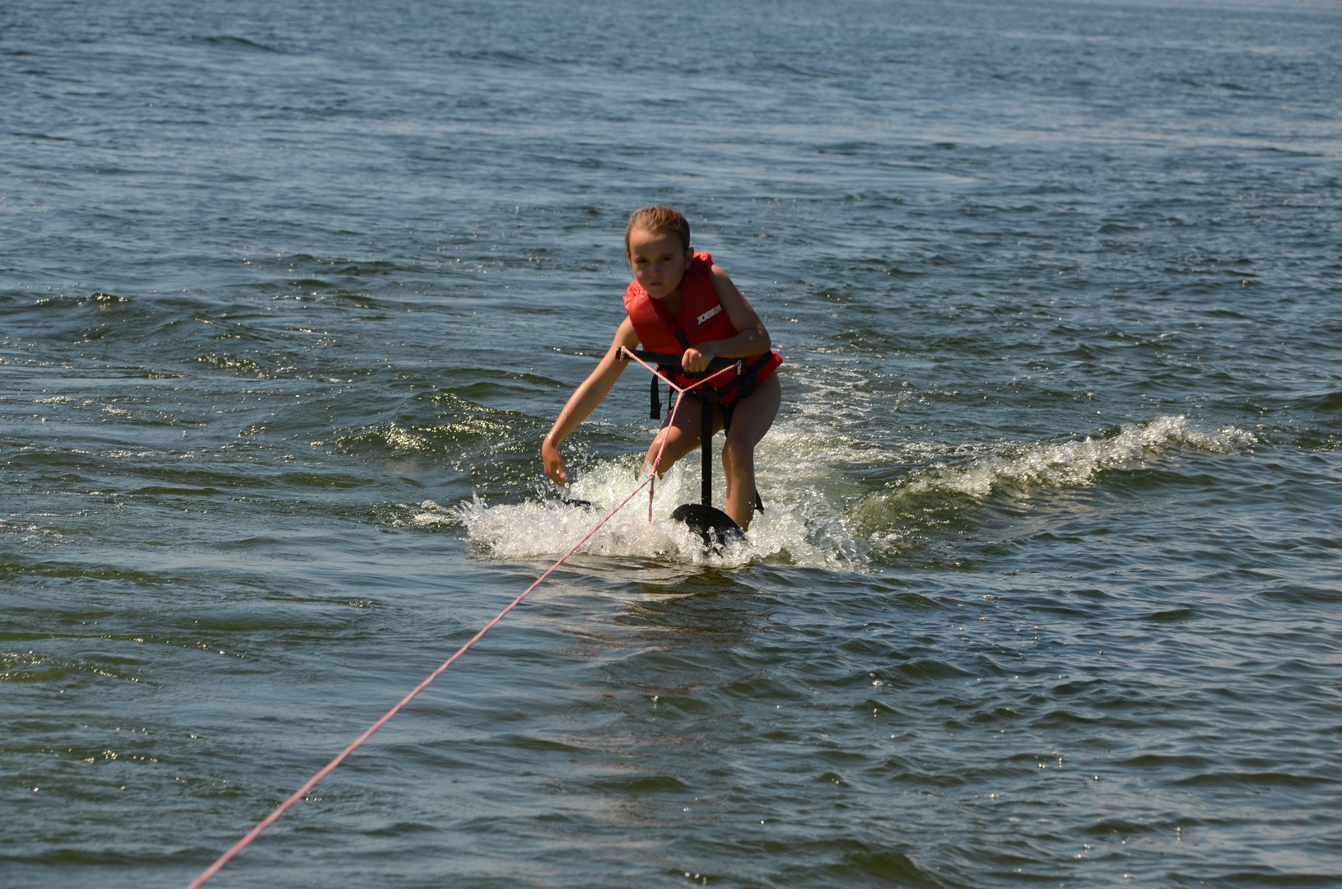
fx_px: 6697
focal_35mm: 180
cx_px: 671
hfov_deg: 11.4
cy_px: 444
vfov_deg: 7.6
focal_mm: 120
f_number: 8
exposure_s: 1/250
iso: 100
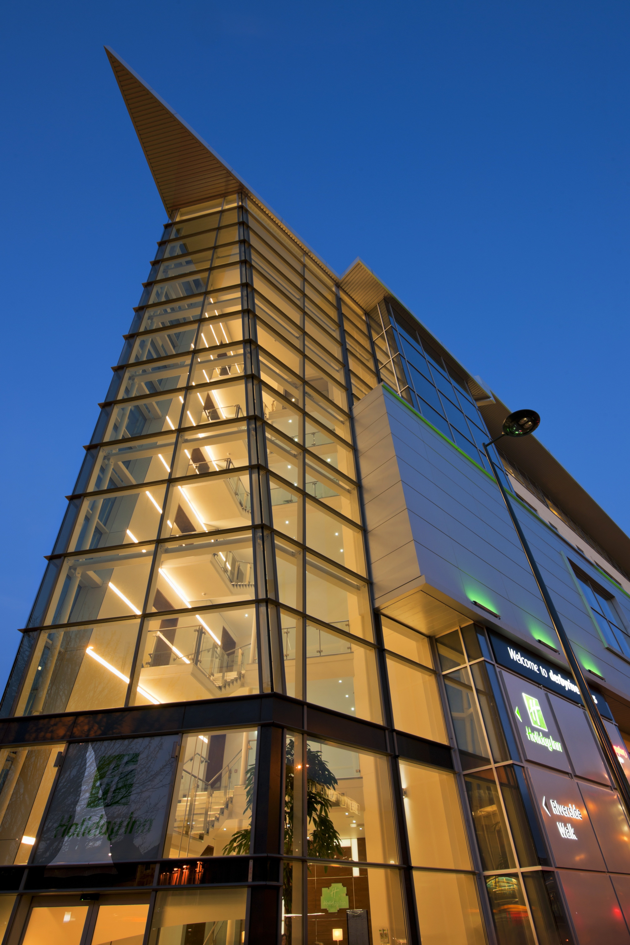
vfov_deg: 90.0
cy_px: 472
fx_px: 472
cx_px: 315
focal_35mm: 18
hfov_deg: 67.4
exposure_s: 8
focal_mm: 18
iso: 100
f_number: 11
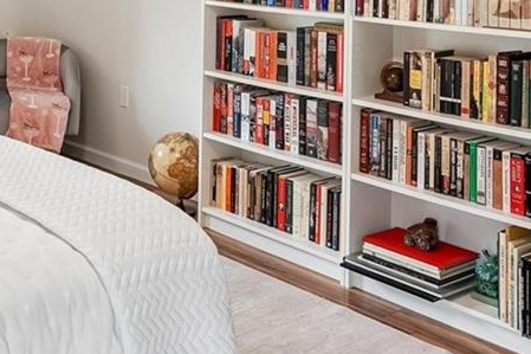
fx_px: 867
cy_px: -59
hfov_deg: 32.4
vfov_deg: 21.6
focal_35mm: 59
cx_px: 52
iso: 400
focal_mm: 16.5
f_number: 8
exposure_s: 1/13
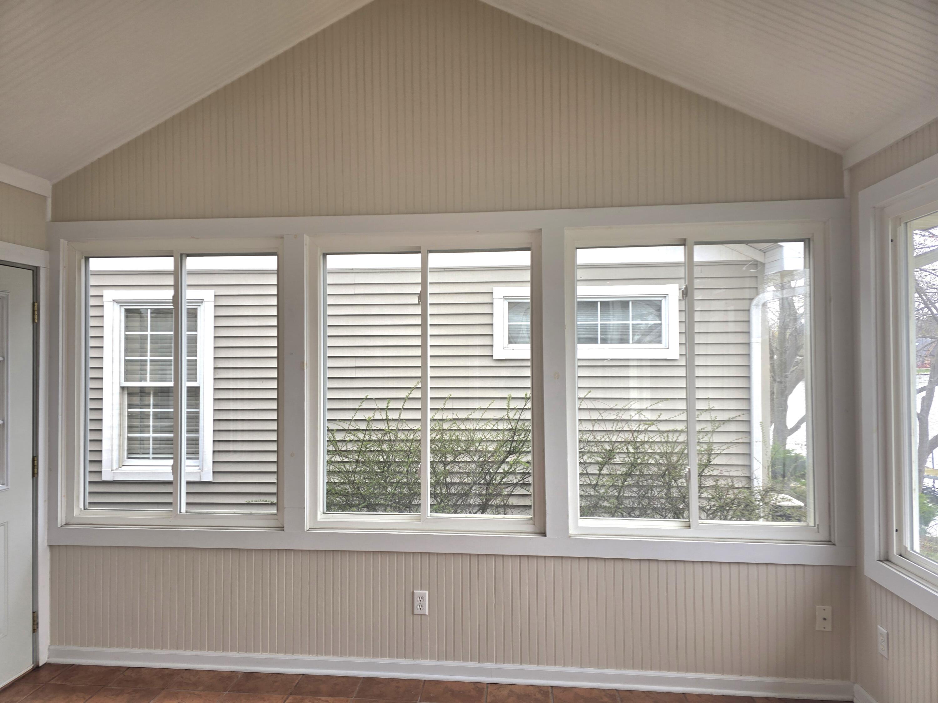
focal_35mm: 23
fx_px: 623
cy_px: 352
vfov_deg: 58.9
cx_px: 469
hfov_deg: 73.9
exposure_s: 1/120
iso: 20
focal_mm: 6.3
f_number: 1.7
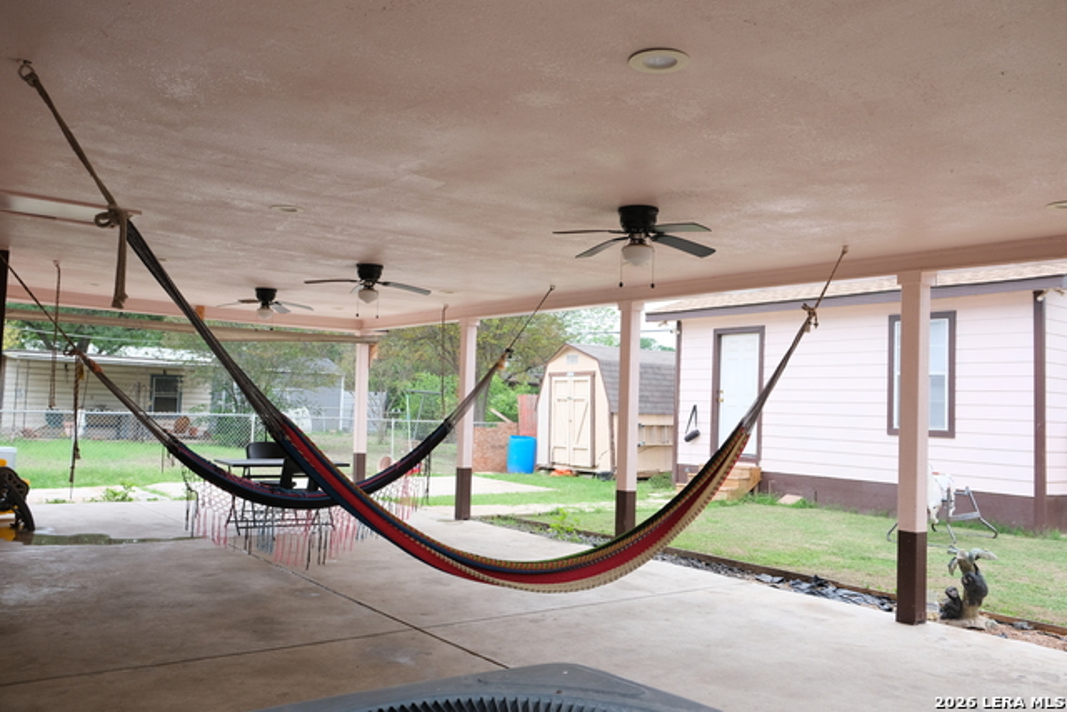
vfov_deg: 45.0
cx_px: 534
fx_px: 860
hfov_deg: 63.6
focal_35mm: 29
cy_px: 356
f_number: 5
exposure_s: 1/240
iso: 320
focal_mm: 19.6
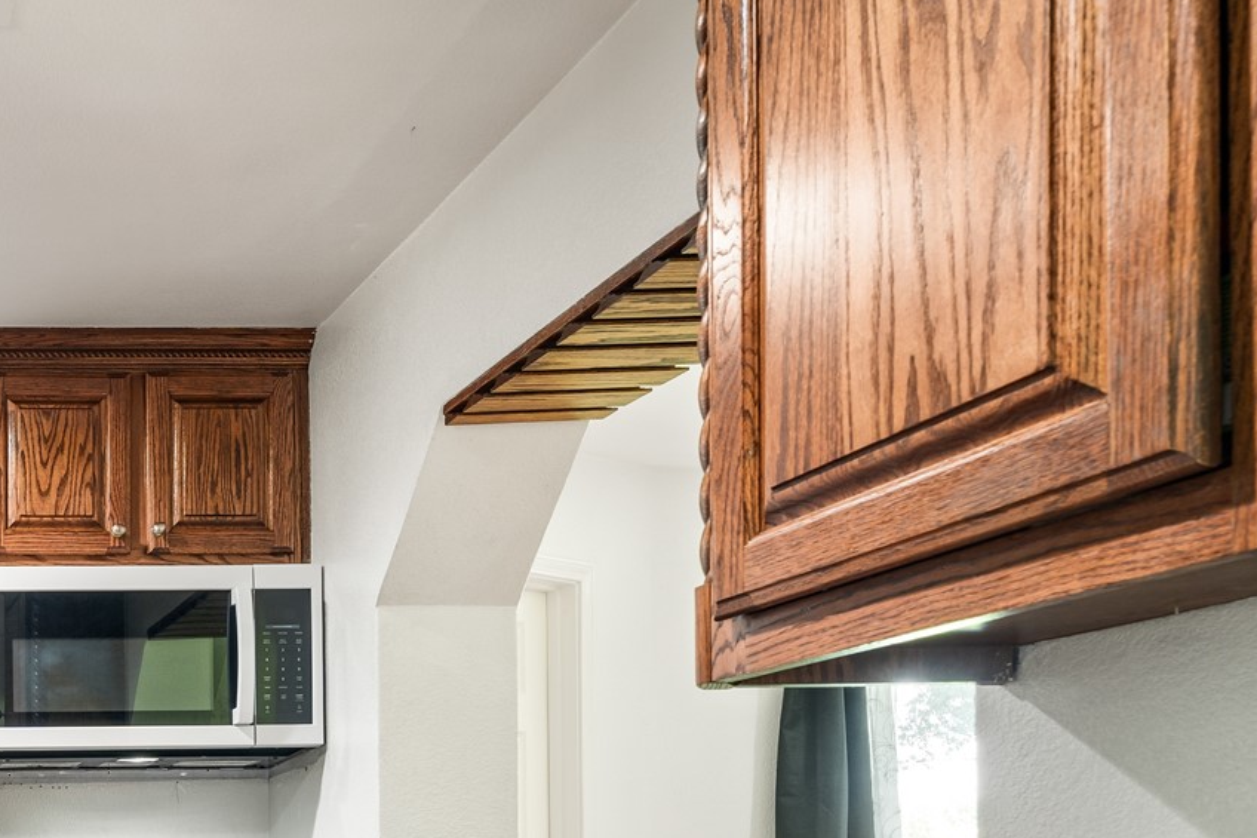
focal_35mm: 41
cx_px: -176
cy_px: 931
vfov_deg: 29.3
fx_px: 1431
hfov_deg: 38.0
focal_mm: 16
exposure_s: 5
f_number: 9
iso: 200
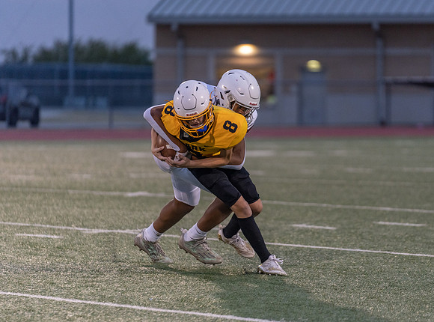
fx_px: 3221
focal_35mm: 258
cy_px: 143
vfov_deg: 5.7
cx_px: 267
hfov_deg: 7.7
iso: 2000
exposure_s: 1/1250
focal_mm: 200
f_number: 2.8
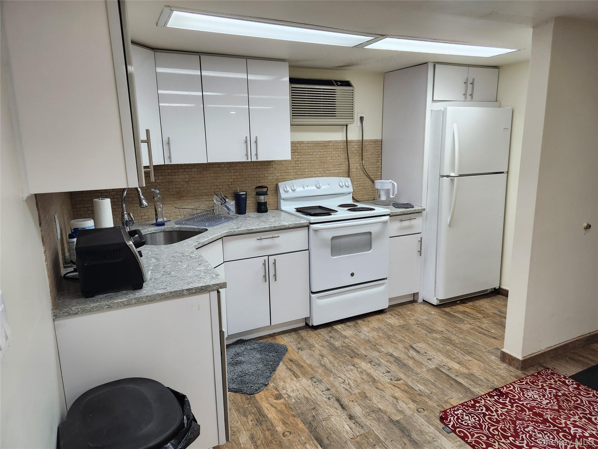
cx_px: 299
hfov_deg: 73.9
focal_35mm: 23
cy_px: 224
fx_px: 397
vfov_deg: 58.9
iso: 125
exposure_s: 1/120
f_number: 1.8
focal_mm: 5.4
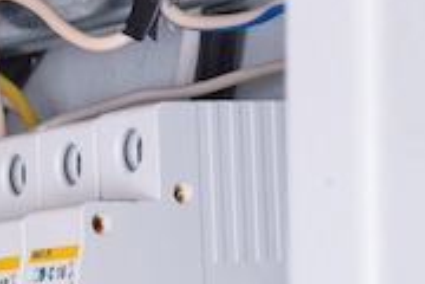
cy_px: 618
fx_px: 3069
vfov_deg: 5.2
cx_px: -458
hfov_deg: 7.6
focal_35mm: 260
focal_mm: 35
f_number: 8
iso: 100
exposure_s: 1/125
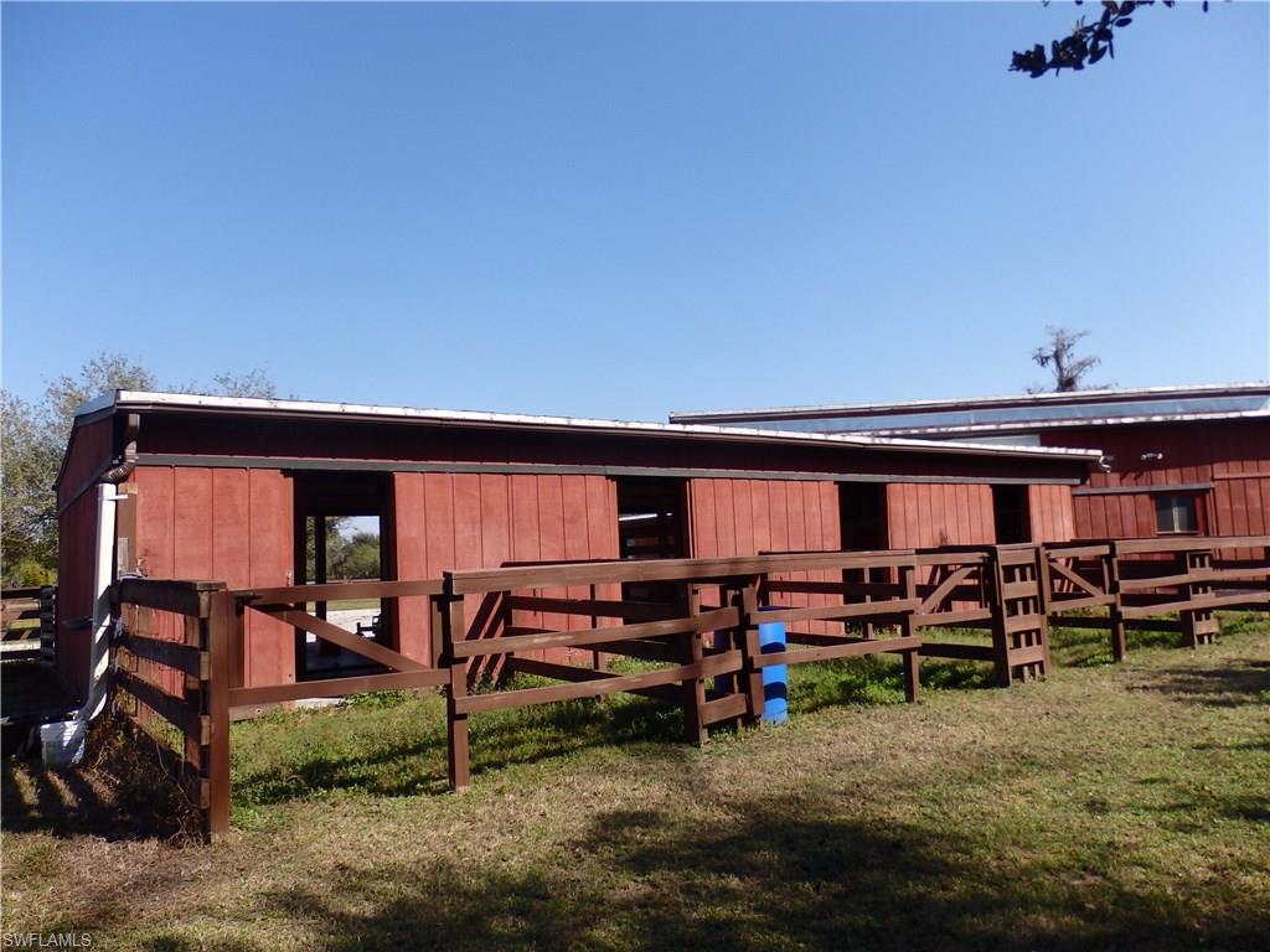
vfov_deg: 54.9
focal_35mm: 25
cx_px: 635
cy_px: 476
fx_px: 917
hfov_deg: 69.4
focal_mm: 4.5
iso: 100
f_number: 8.7
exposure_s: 1/160
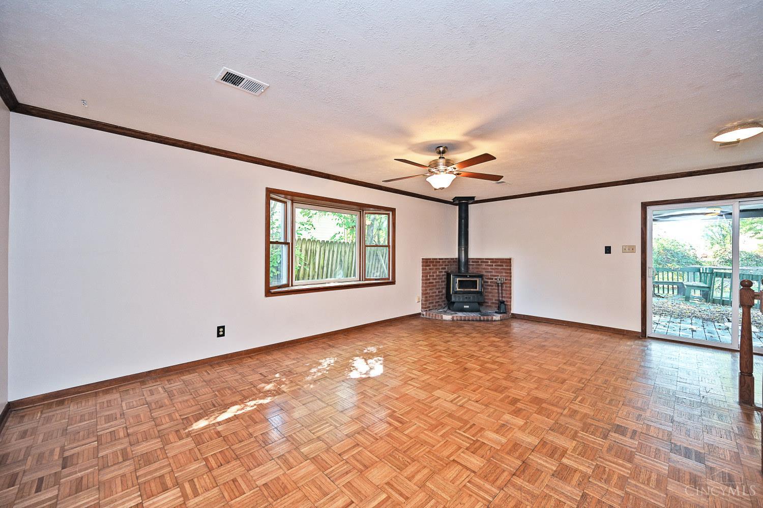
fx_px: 297
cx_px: 382
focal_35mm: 14
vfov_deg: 81.2
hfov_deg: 104.3
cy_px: 254
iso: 360
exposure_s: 1/60
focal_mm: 14
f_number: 4
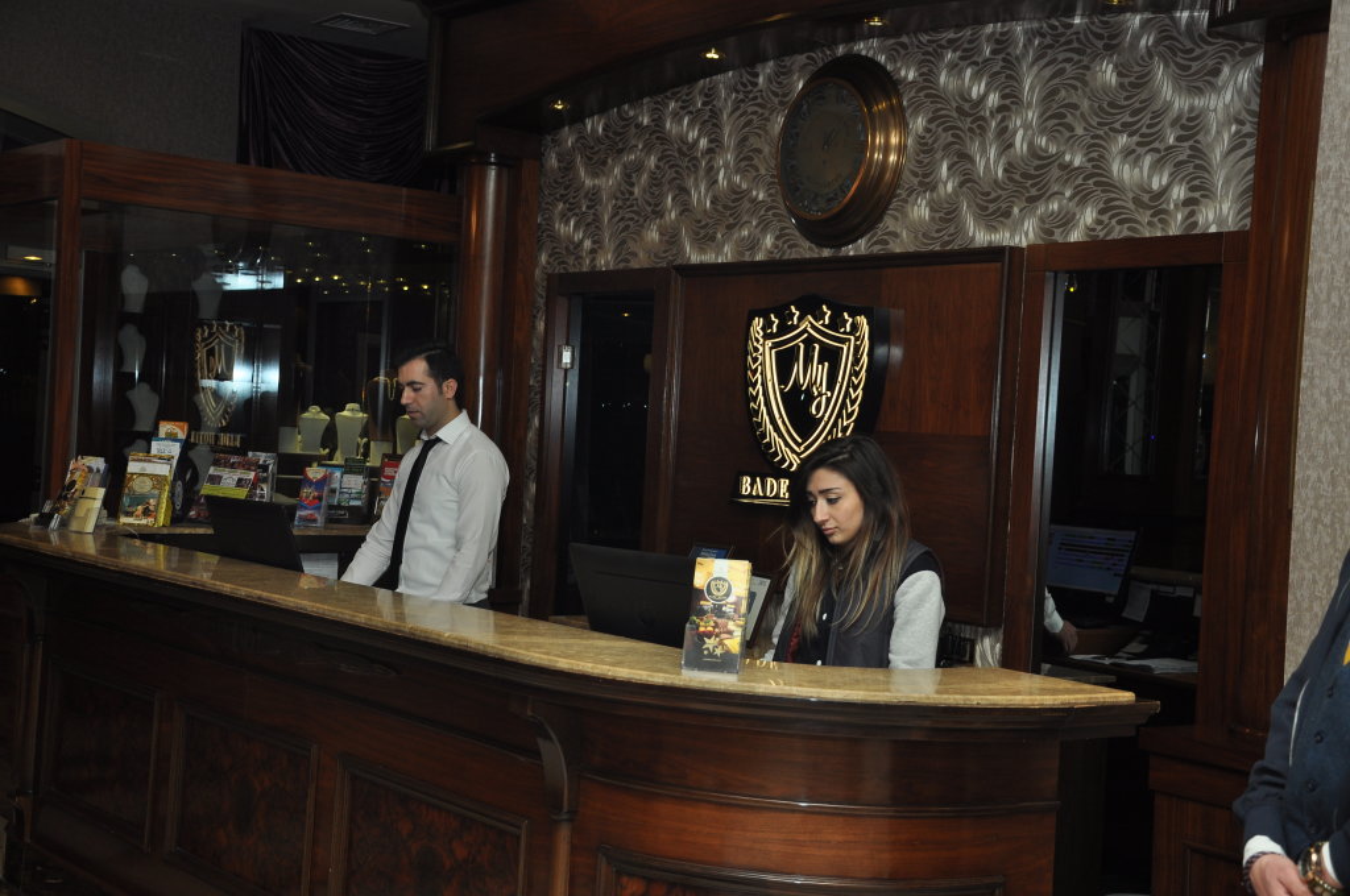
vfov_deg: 25.7
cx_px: 675
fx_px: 1966
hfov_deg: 37.9
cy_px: 448
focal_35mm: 52
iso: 400
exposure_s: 1/125
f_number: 5.6
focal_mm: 35
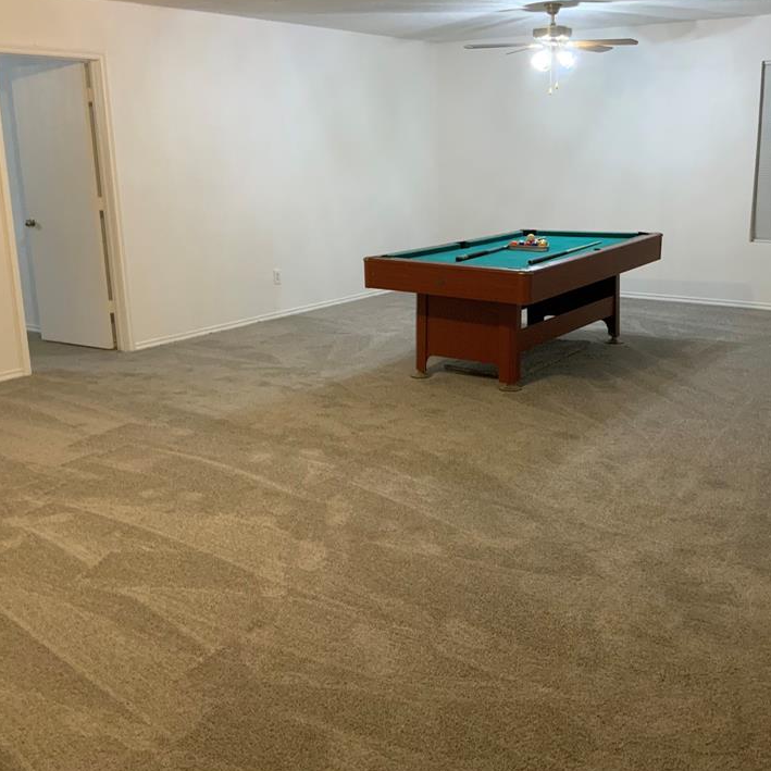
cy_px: 368
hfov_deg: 44.8
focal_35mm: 37
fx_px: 932
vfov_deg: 44.9
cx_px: 430
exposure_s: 1/60
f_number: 1.8
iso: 250
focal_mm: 3
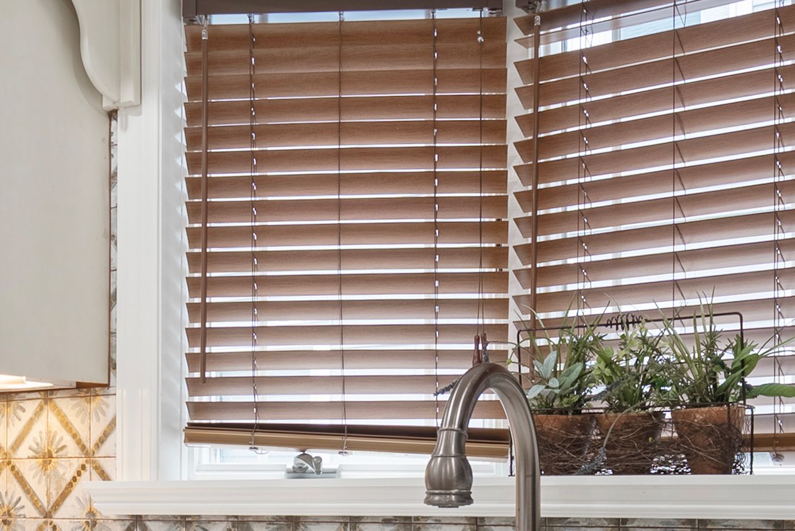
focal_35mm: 59
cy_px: 471
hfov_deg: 33.8
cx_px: 316
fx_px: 1304
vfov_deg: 22.5
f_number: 8
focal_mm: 19
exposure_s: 1.6
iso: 200
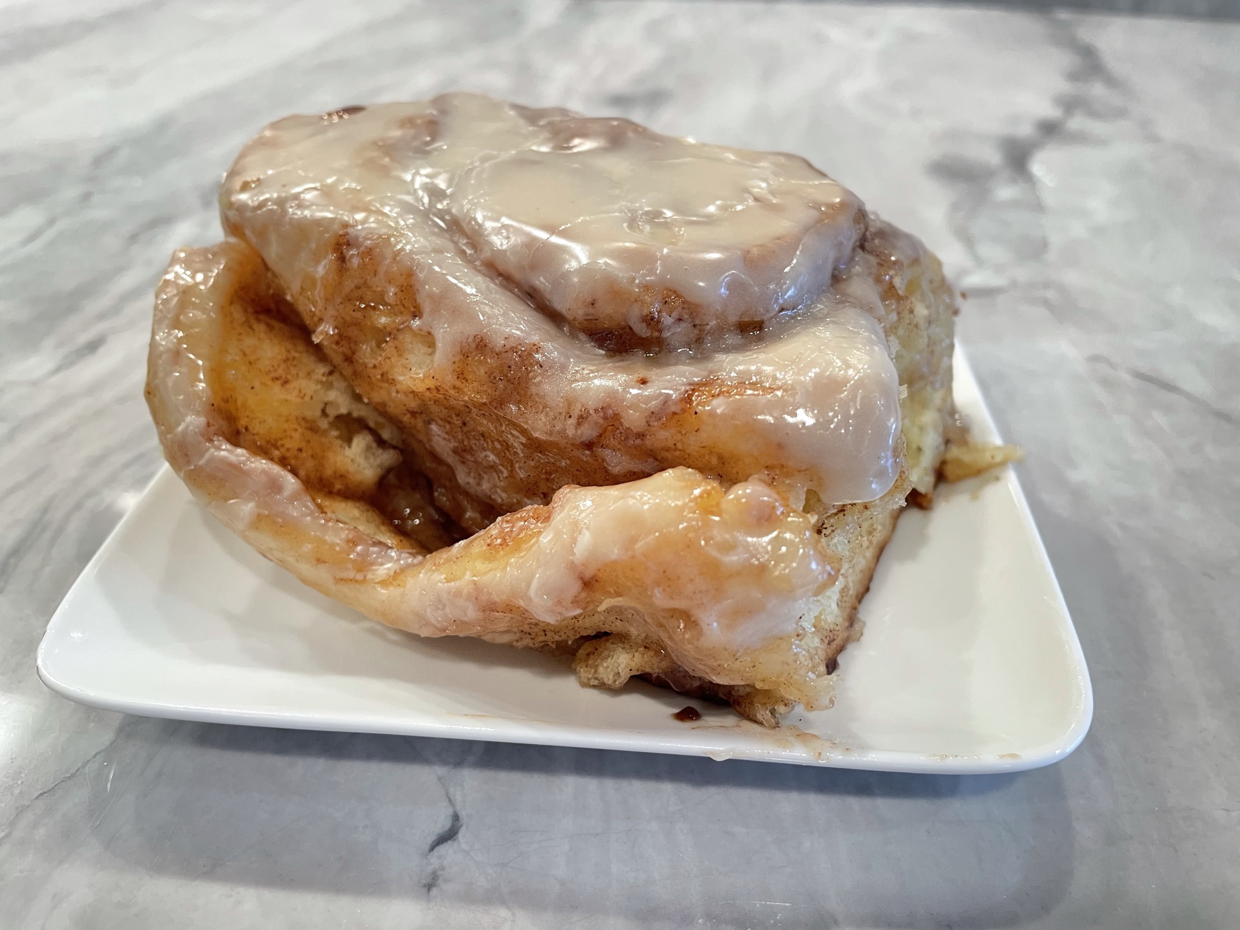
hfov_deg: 67.3
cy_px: 465
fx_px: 931
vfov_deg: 53.1
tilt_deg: -36.0
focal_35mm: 26
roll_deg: -0.5
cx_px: 620
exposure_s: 1/60
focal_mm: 4.2
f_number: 1.6
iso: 160
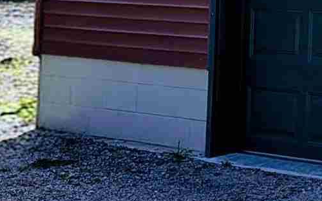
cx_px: 757
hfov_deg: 11.3
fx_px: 1368
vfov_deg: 8.1
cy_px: -162
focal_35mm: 156
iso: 19
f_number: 1.68
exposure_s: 1/1195
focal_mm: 6.9
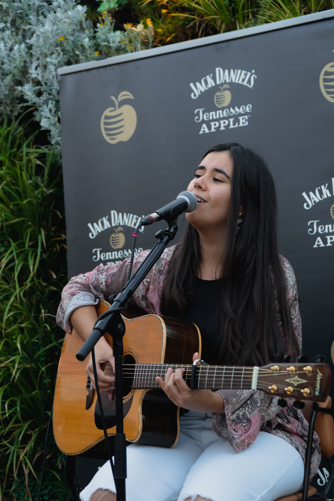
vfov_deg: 26.5
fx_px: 1065
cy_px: 250
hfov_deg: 17.8
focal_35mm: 76
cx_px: 167
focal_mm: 51
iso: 400
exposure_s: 1/200
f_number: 4
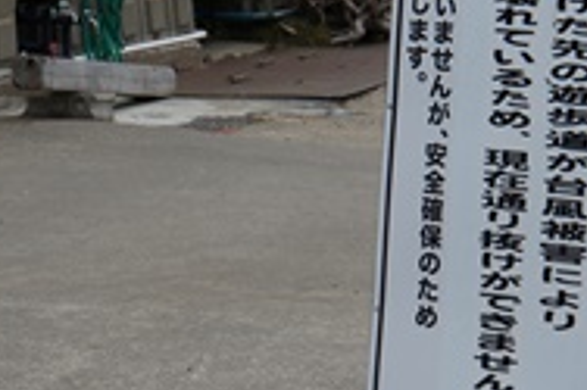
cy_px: 89
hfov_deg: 11.2
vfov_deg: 7.4
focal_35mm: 184
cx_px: 403
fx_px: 2998
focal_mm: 48
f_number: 7.1
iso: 100
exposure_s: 1/100
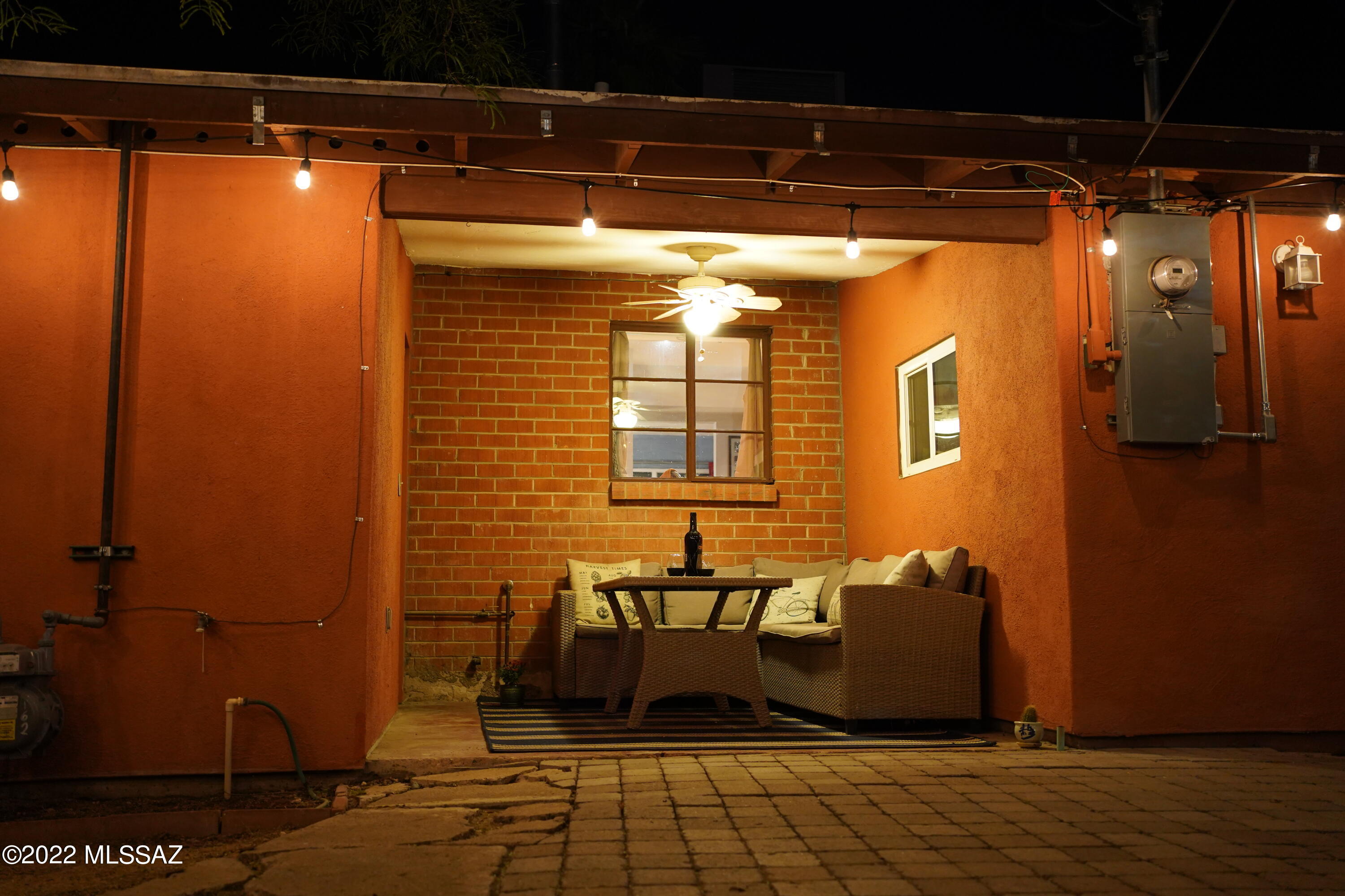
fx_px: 1308
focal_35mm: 35
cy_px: 448
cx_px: 672
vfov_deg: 37.9
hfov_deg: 54.4
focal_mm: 35
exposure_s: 1/15
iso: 2500
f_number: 3.5
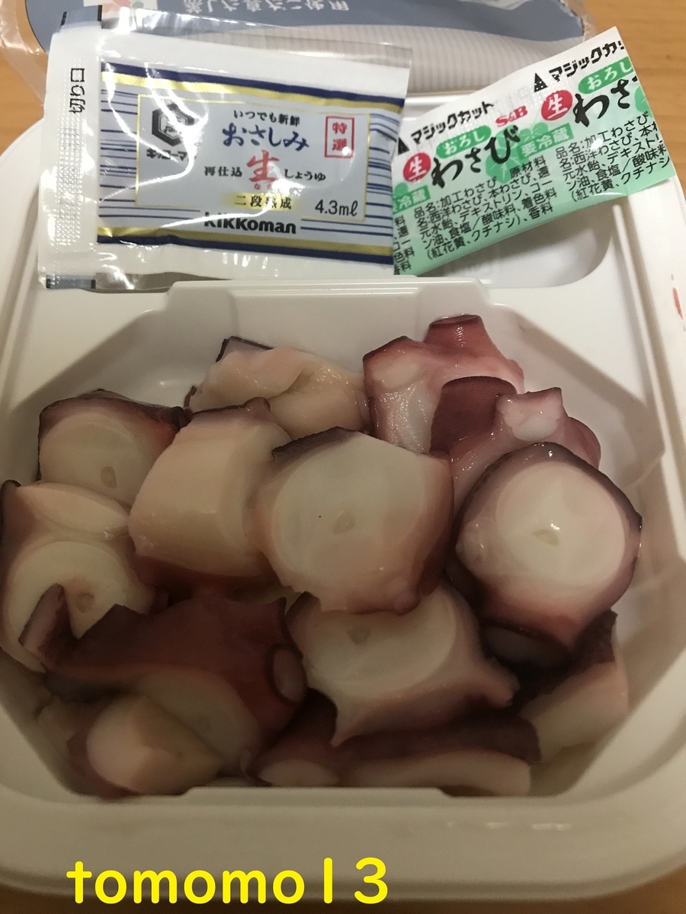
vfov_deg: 63.4
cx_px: 343
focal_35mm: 28
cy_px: 457
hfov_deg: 49.7
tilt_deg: -61.6
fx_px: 740
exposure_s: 1/17
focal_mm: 3.99
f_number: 1.8
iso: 100
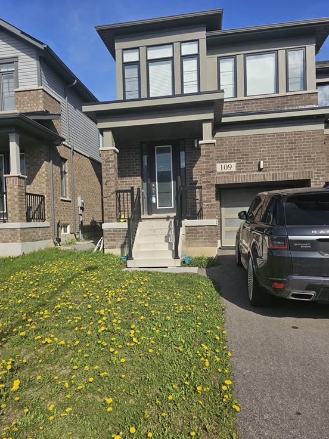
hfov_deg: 56.8
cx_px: 159
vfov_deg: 71.6
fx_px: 304
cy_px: 224
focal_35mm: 24
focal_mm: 6.3
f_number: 1.7
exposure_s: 1/1433
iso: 16
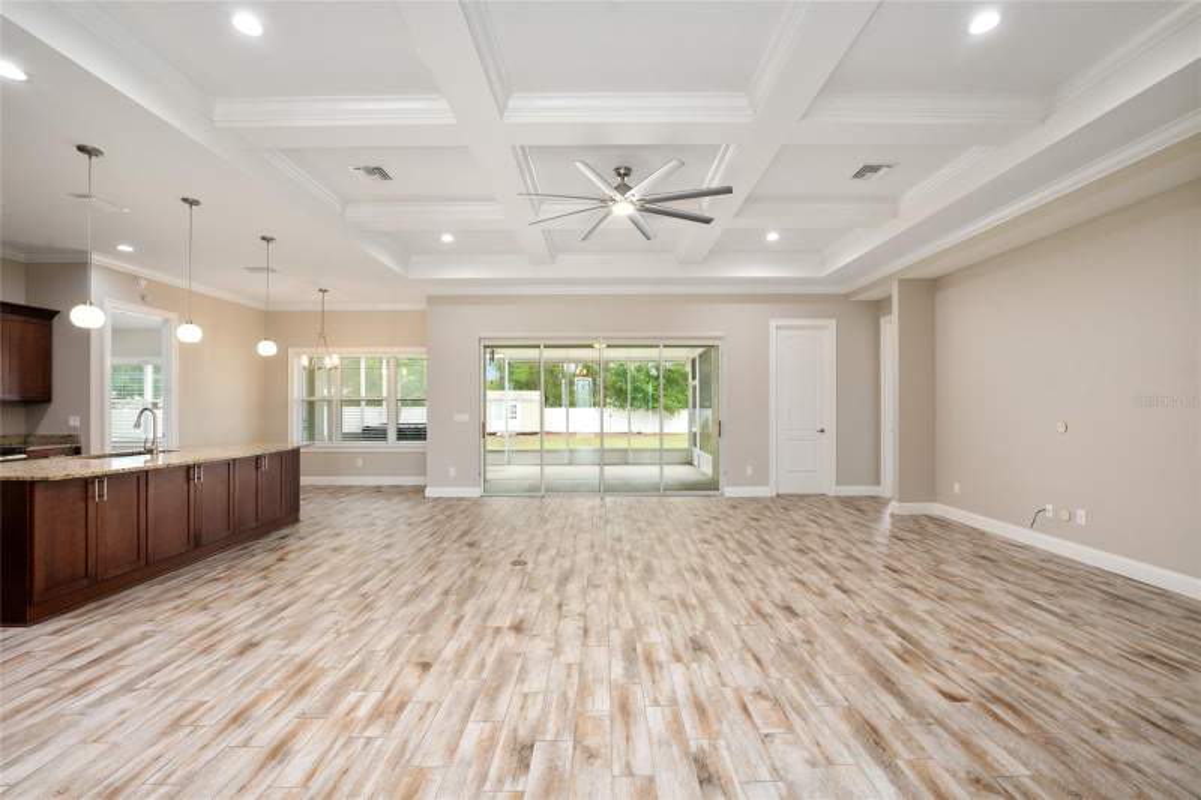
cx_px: 600
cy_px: 400
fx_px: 500
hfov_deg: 100.4
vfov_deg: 77.3
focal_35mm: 15
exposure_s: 1/8
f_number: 8
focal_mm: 15
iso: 400
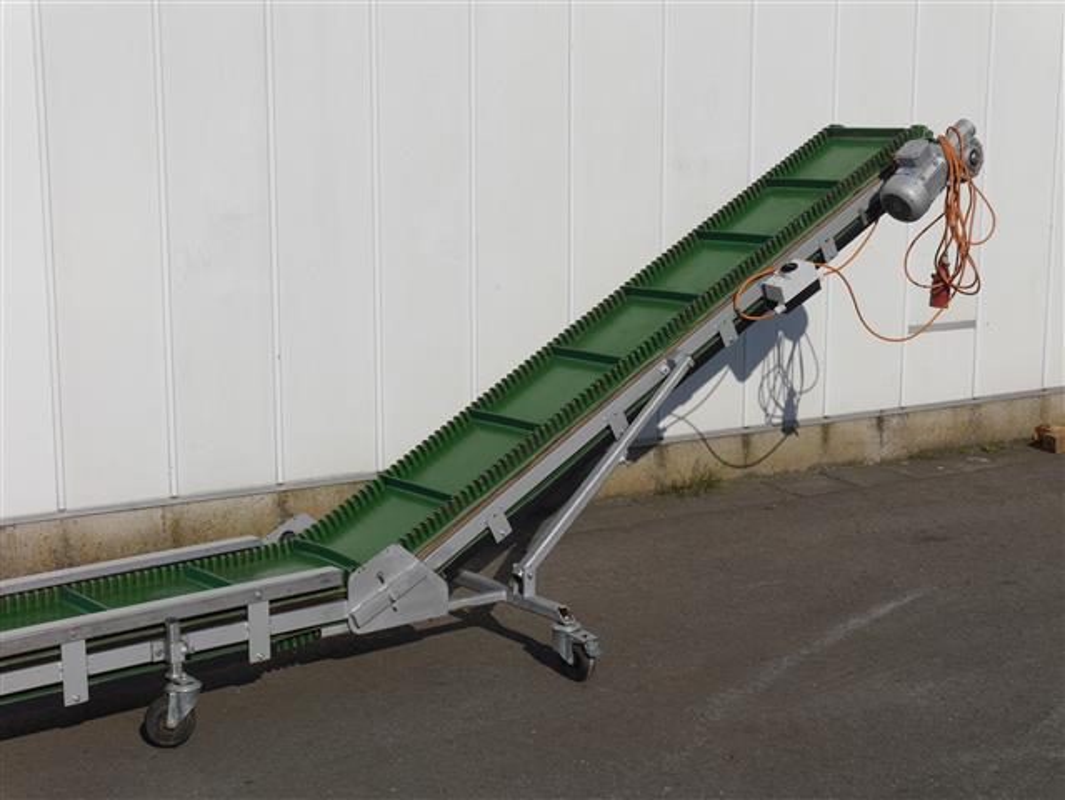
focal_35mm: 62
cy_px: 400
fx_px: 1909
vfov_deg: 23.7
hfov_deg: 31.2
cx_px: 532
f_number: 11
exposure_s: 1/640
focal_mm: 31
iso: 160
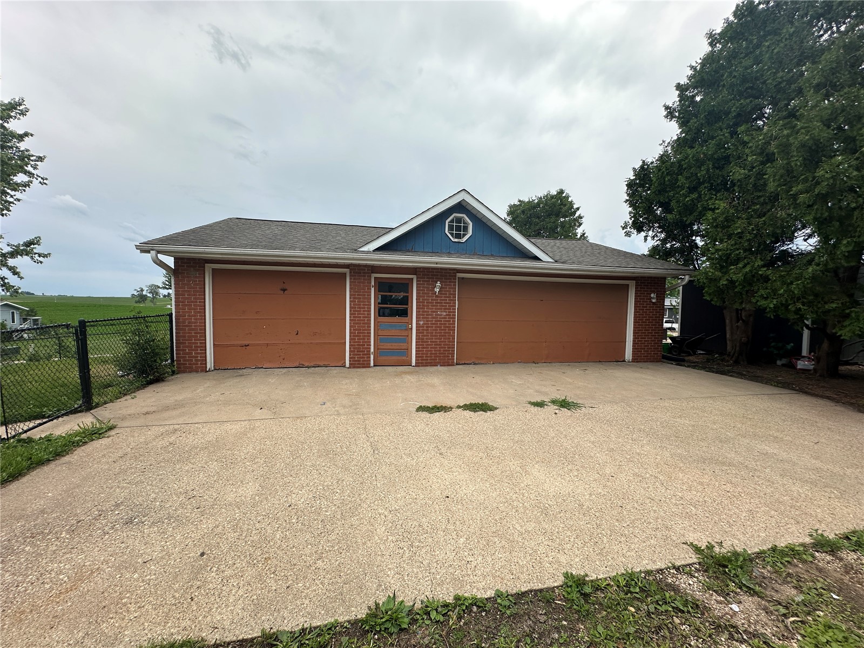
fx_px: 349
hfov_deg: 102.1
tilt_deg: -2.8
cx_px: 432
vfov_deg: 85.7
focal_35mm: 14
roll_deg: -0.8
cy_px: 324
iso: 40
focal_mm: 2.22
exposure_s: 1/796
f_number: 2.2
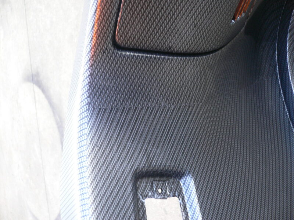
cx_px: 147
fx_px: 297
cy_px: 110
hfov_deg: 52.6
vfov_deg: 40.7
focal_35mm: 35
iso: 100
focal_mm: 5.8
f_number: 2.8
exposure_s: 1/20
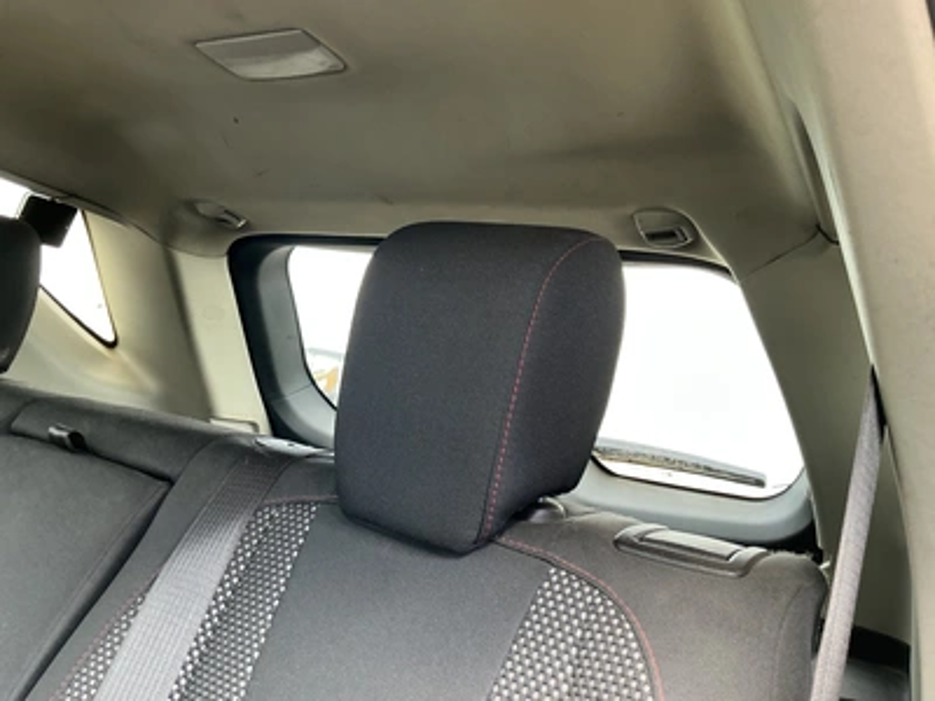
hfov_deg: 63.4
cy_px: 350
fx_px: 756
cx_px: 468
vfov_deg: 49.7
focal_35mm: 28
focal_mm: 3
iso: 100
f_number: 1.8
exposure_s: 1/60
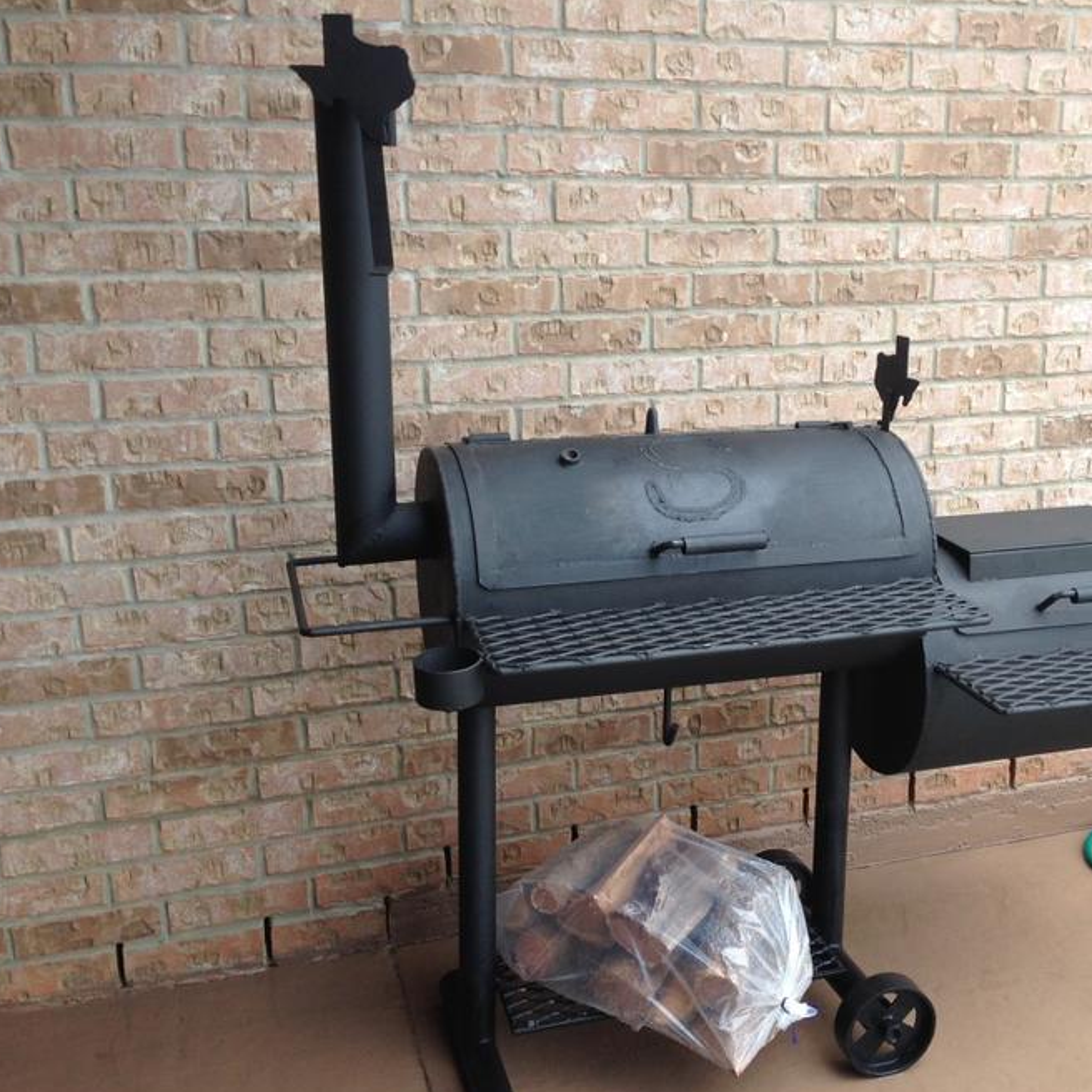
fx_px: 1428
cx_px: 722
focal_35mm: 40
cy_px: 557
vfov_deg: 41.9
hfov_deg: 41.4
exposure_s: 1/159
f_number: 2.4
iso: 50
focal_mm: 4.1
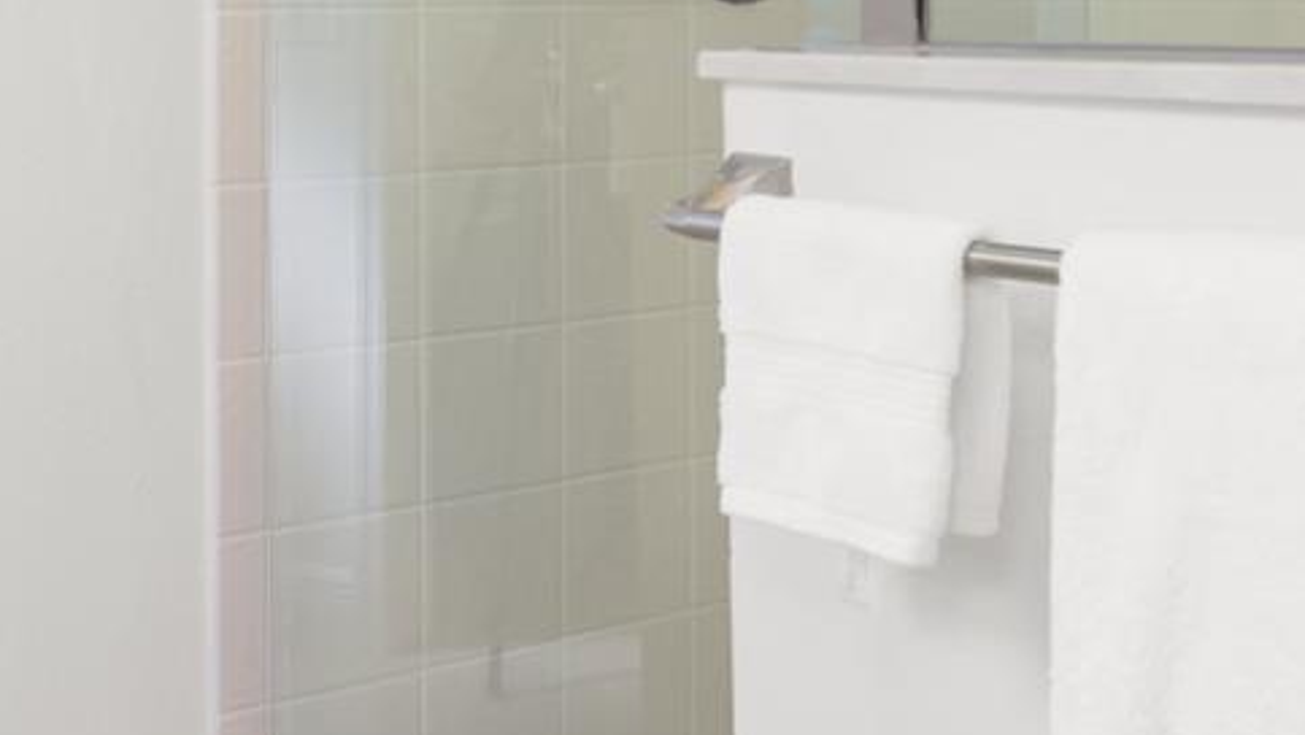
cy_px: -32
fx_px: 2042
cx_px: 757
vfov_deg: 19.7
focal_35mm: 59
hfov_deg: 35.4
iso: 400
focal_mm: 17
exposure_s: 1/4
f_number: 9
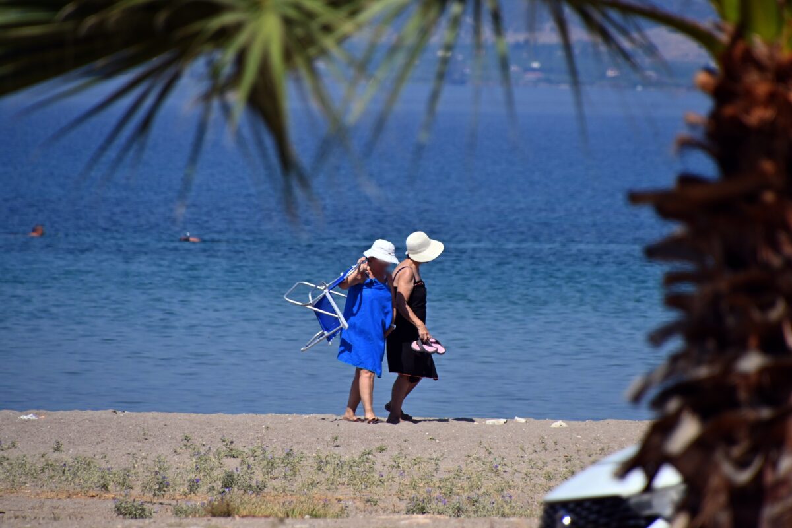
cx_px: 396
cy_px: 264
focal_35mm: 450
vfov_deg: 3.1
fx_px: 9899
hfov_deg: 4.6
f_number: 10
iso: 640
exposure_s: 1/3200
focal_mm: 300
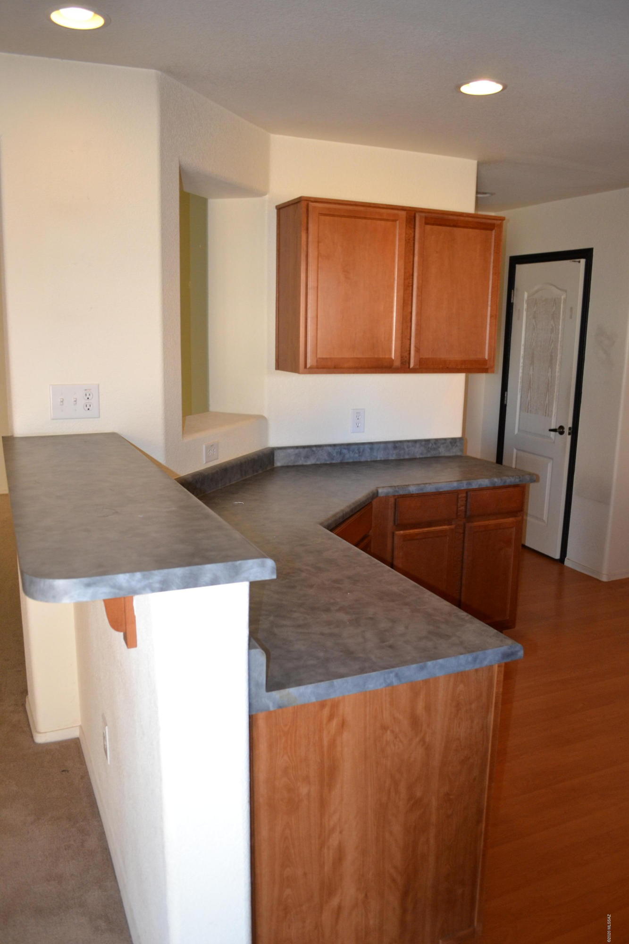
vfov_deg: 67.4
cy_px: 472
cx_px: 314
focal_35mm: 27
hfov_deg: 47.9
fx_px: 708
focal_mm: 18
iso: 900
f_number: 3.5
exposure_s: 1/60
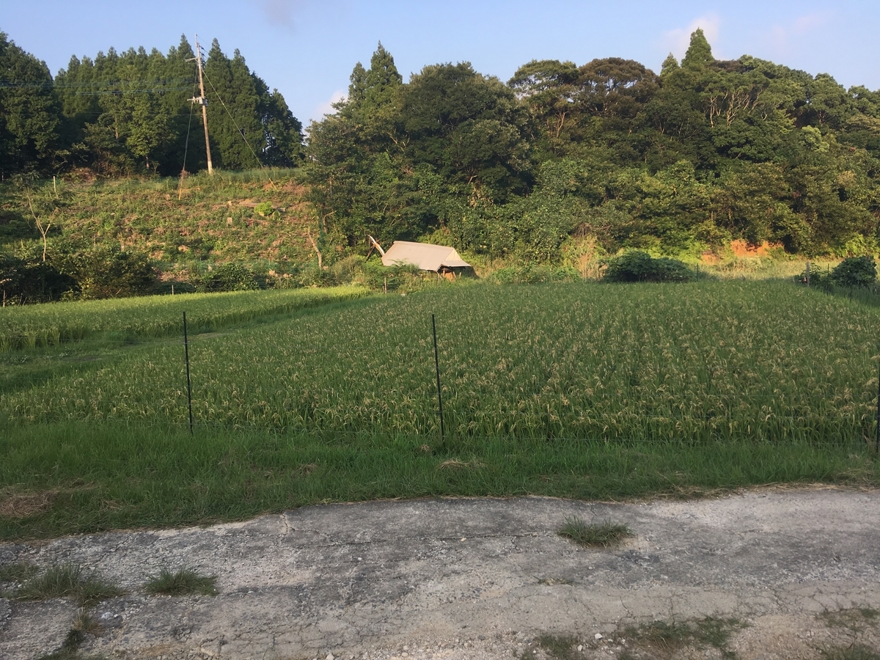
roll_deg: +3.7
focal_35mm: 29
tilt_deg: -6.4
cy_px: 330
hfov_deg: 61.7
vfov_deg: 48.2
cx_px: 440
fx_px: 737
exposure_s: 1/396
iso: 25
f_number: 2.2
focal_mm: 4.15
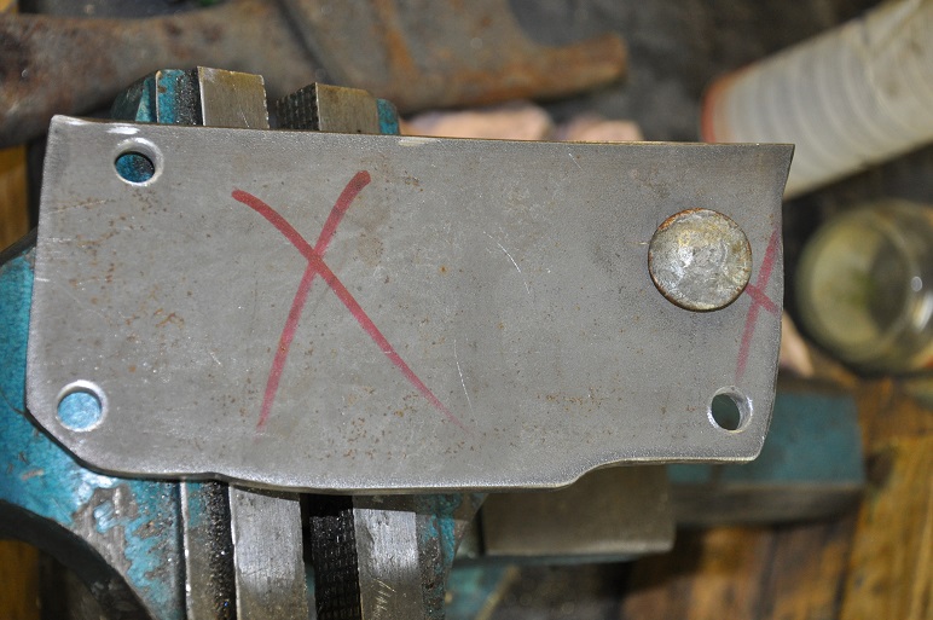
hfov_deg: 27.0
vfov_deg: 18.1
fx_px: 1942
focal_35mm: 75
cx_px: 466
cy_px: 310
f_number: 5
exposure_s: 1/60
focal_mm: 50
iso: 800
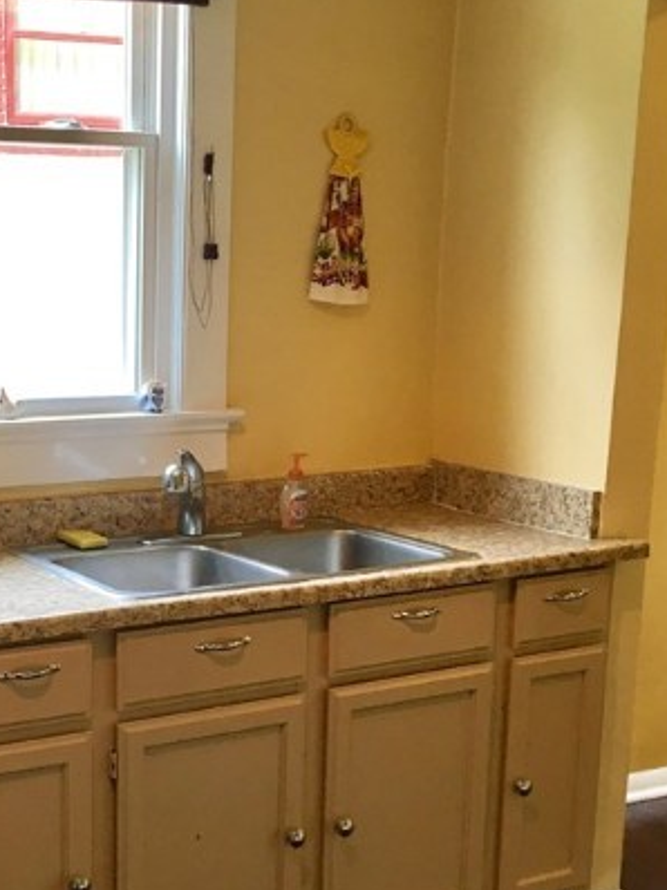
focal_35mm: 56
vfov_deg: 34.1
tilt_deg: -13.6
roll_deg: -0.2
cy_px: 581
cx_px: 116
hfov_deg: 25.5
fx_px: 1440
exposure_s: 1/40
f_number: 2.2
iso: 25
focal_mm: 4.15
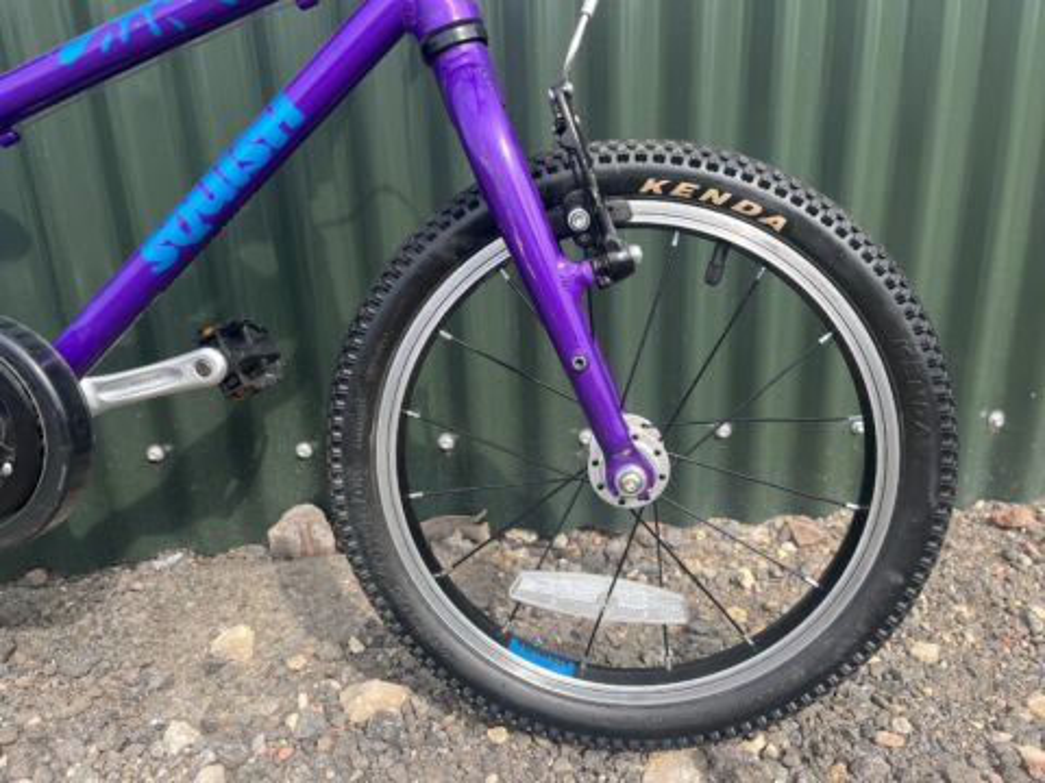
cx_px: 522
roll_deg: +2.4
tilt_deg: -19.4
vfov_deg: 53.1
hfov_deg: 67.3
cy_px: 392
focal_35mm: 26
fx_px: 785
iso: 50
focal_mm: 5.1
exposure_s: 1/827
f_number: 1.6
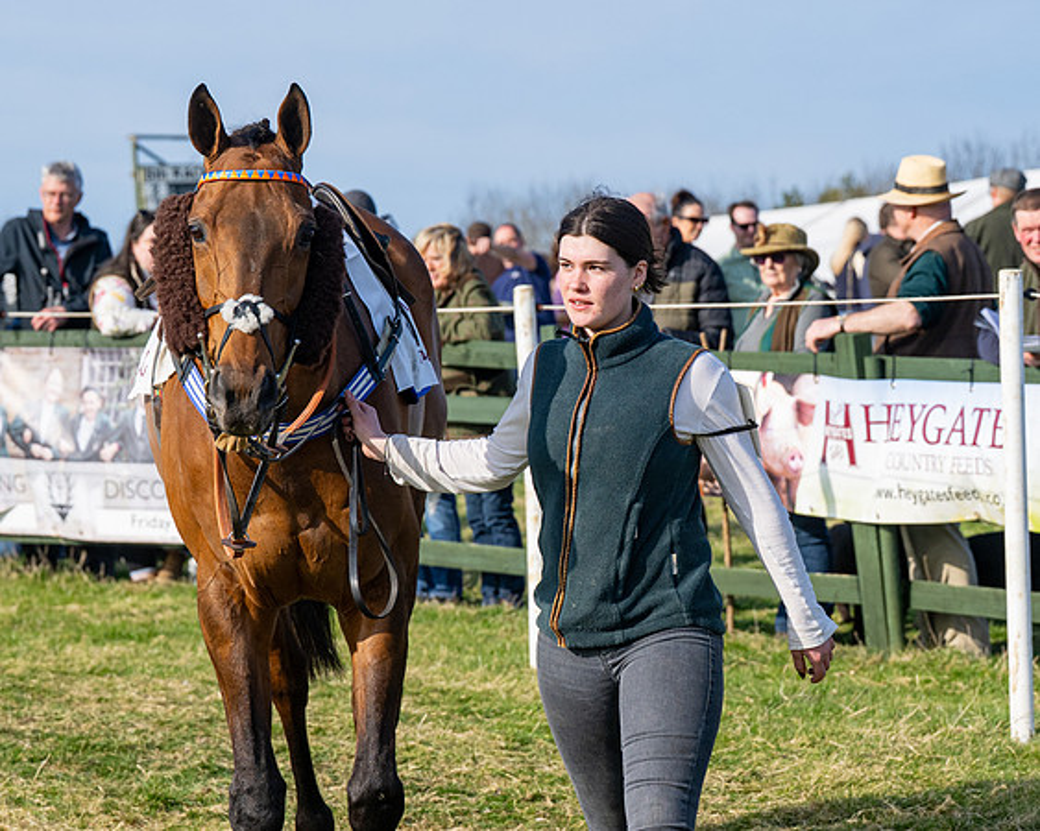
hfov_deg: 11.8
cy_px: 319
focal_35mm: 164
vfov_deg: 9.4
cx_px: 543
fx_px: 5053
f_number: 4.5
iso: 200
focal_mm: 78
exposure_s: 1/2000
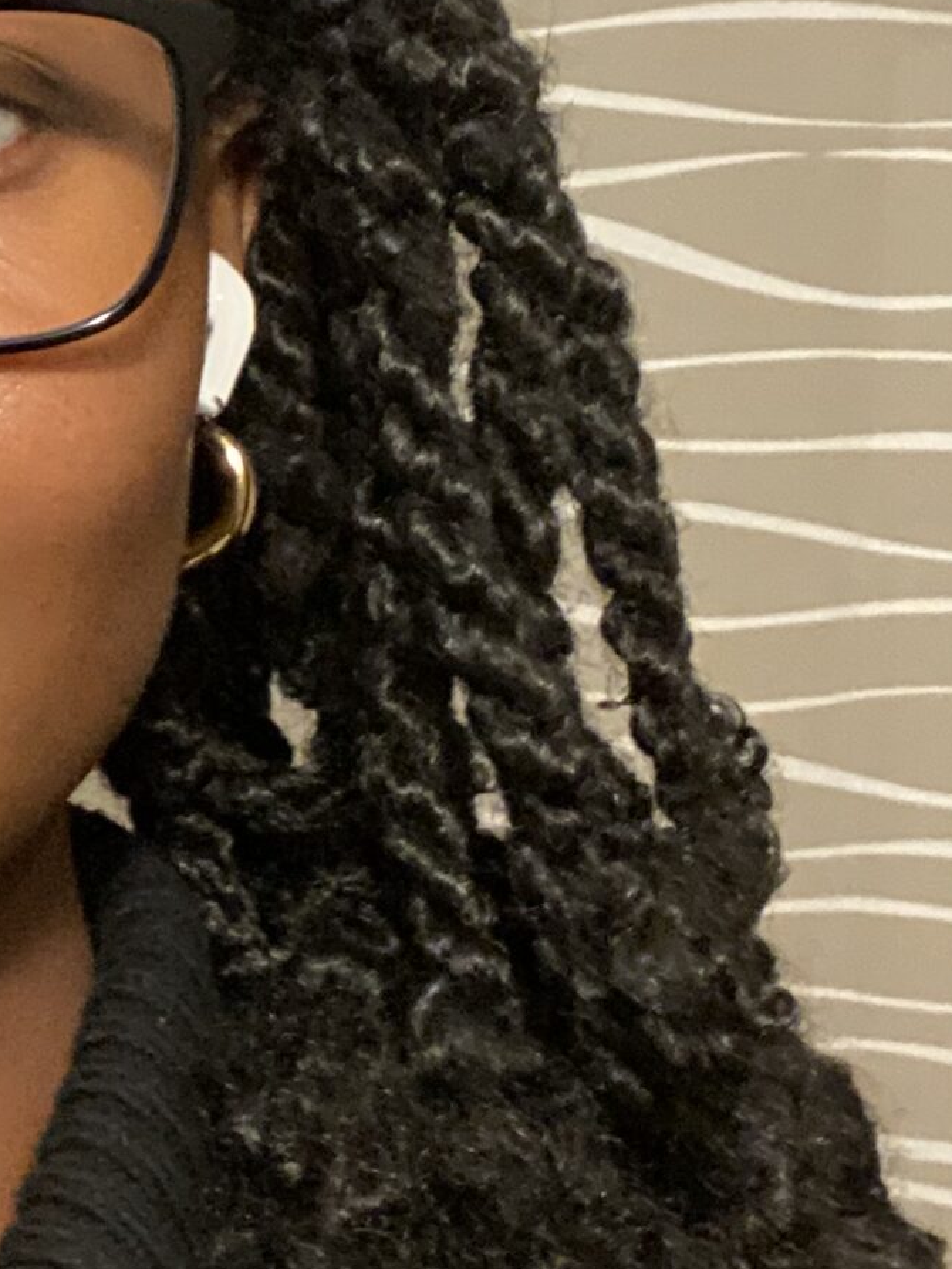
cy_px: 573
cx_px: -144
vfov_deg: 22.7
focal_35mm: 86
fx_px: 3153
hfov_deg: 16.6
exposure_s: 1/30
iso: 640
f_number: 2.2
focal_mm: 2.71
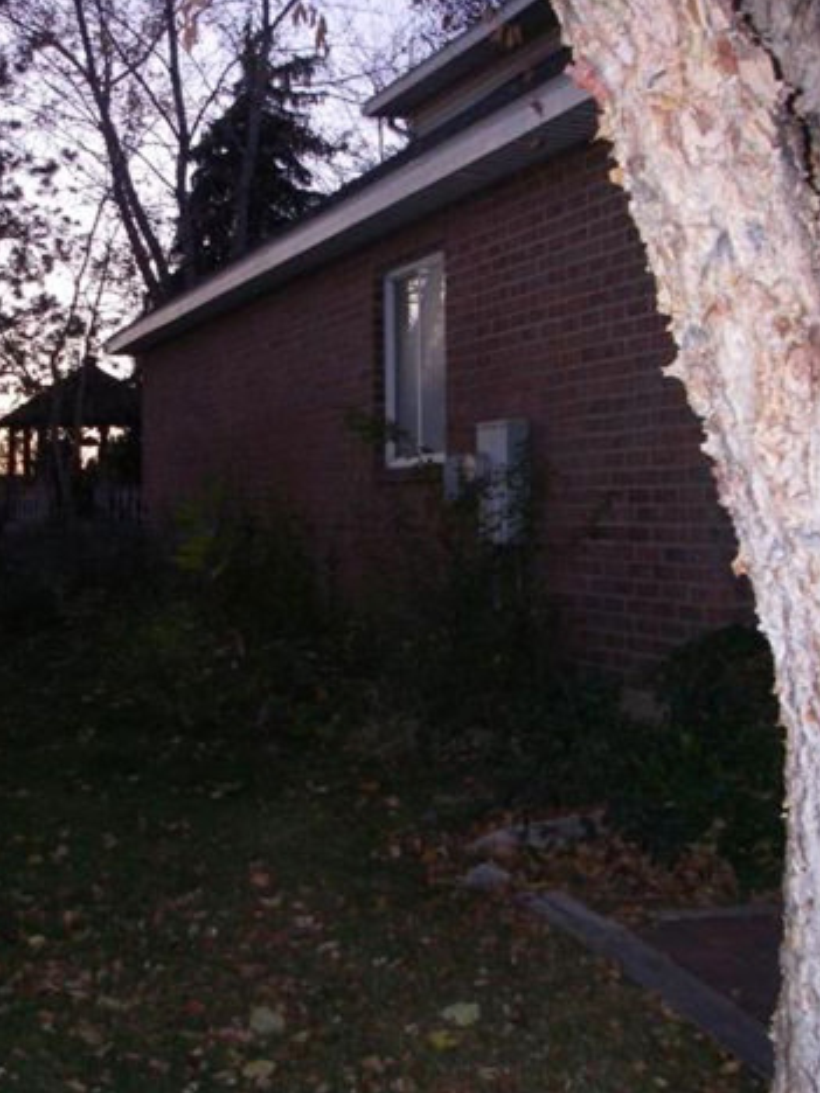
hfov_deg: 27.8
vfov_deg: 36.8
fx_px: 1642
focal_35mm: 52
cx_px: 250
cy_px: 537
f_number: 3.3
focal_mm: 6.3
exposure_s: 1/40
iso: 200
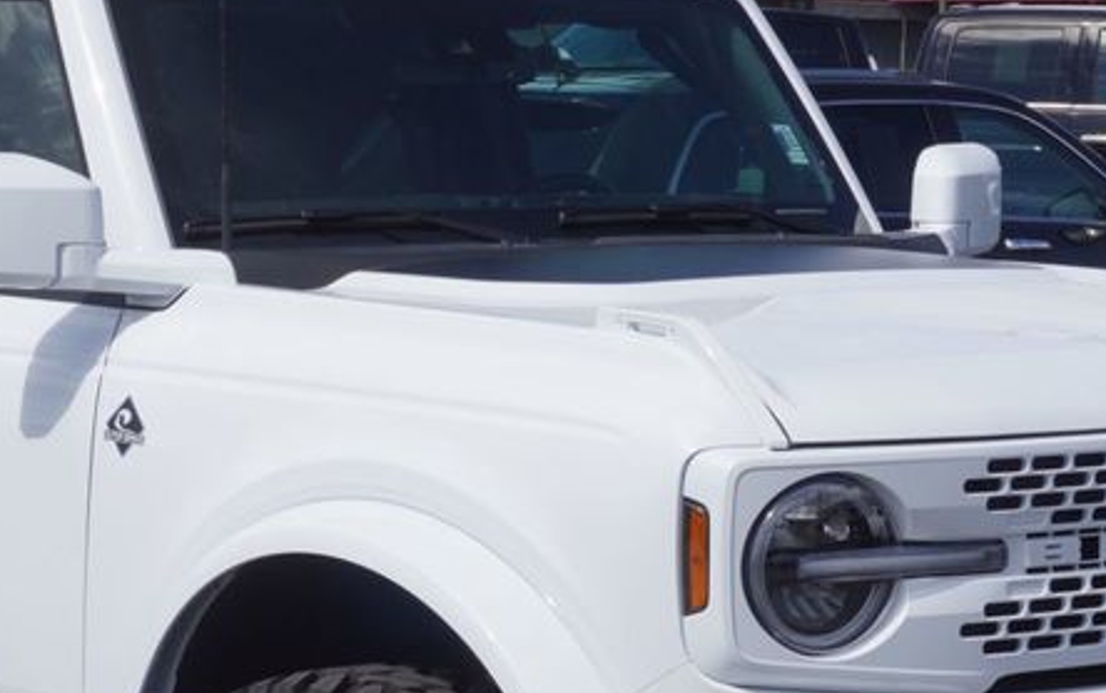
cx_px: 421
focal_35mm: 134
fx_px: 4041
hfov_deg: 15.6
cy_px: 581
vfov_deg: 9.8
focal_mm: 38
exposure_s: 1/200
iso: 100
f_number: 11
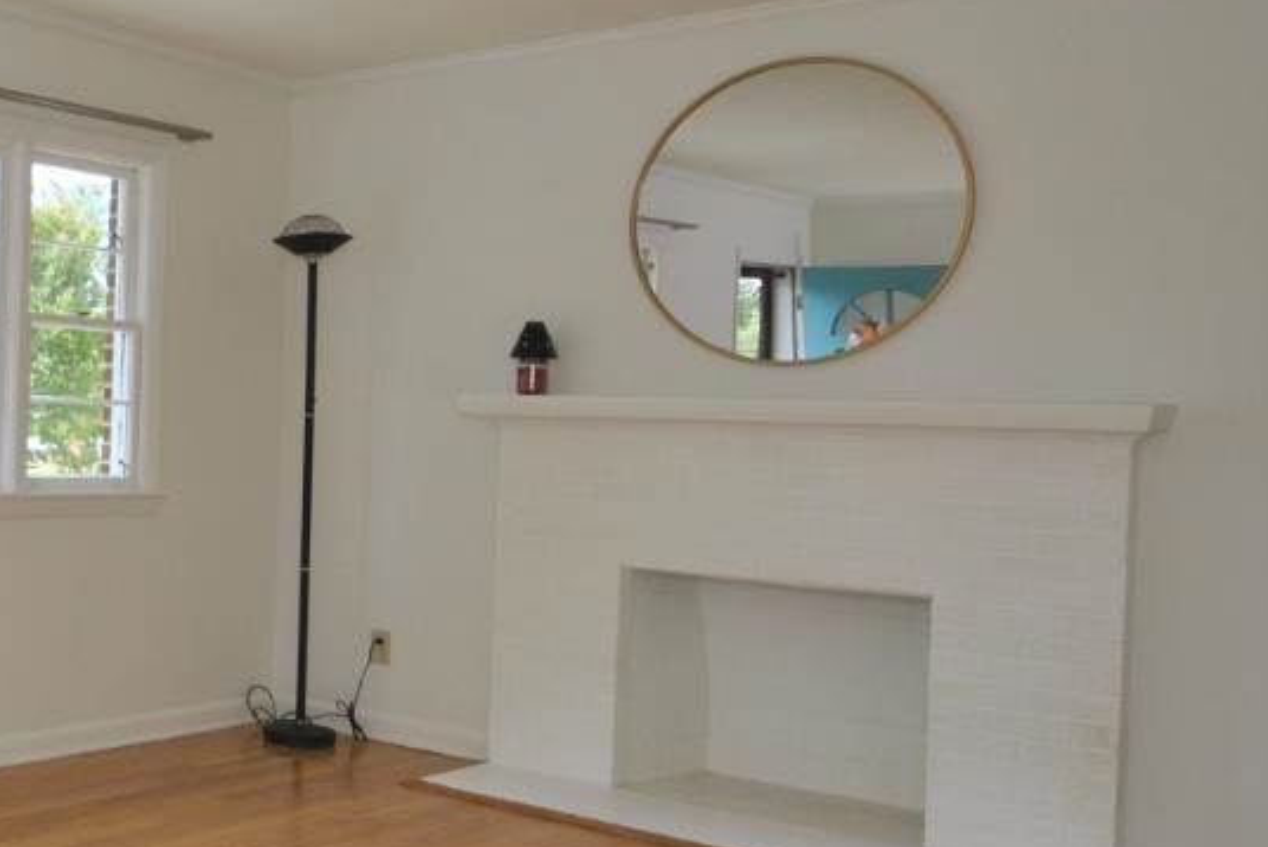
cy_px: 421
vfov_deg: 31.9
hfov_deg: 37.0
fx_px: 1480
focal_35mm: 42
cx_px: -201
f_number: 5.6
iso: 180
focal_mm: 10
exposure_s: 1/125
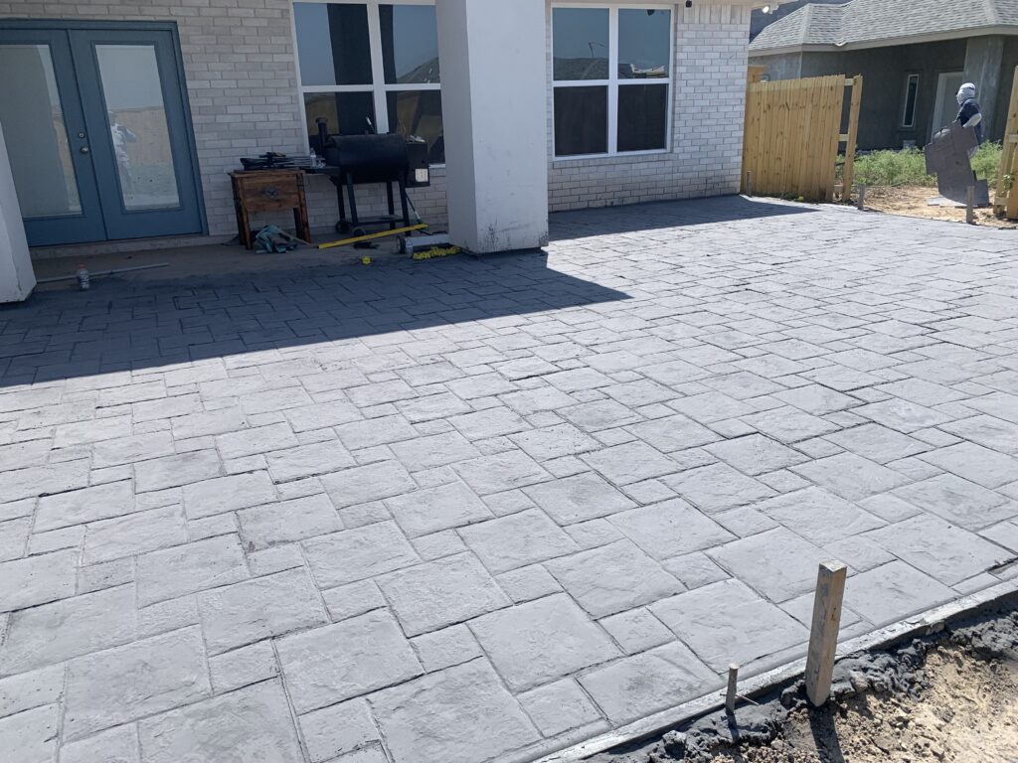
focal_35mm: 26
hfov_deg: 67.3
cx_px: 509
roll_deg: +3.2
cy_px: 382
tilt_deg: -20.8
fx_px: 765
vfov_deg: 53.1
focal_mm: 4.25
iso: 25
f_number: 1.8
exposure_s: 1/2033
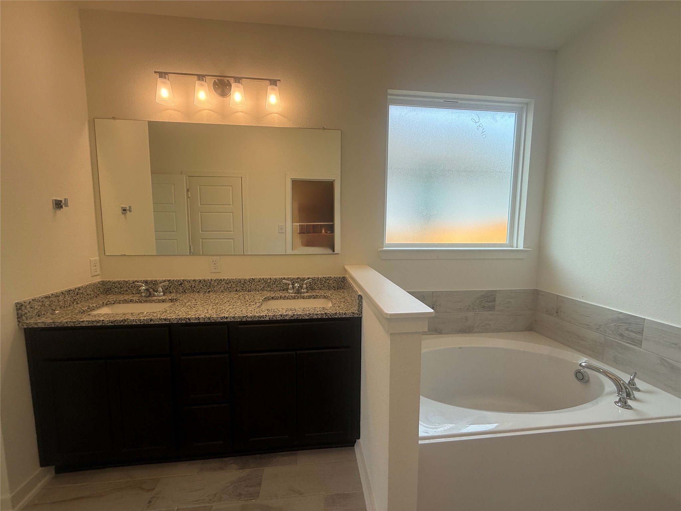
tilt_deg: -6.7
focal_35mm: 14
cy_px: 256
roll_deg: -0.6
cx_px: 340
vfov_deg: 85.7
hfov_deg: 102.1
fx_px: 275
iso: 50
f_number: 2.2
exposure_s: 1/171
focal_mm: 2.22
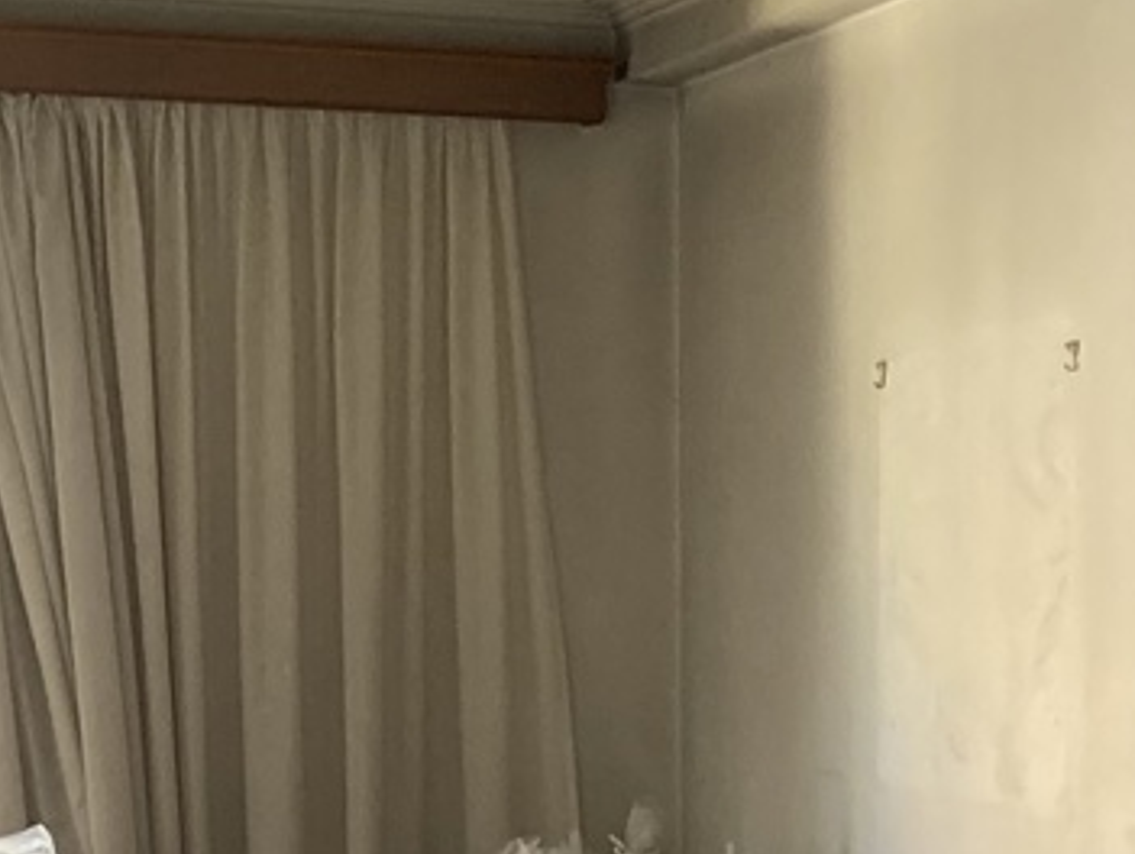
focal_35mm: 153
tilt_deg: -11.0
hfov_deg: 12.6
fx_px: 5022
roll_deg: -2.2
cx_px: 1287
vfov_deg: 9.1
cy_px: 1740
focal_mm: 3.99
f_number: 1.8
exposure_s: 1/105
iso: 80
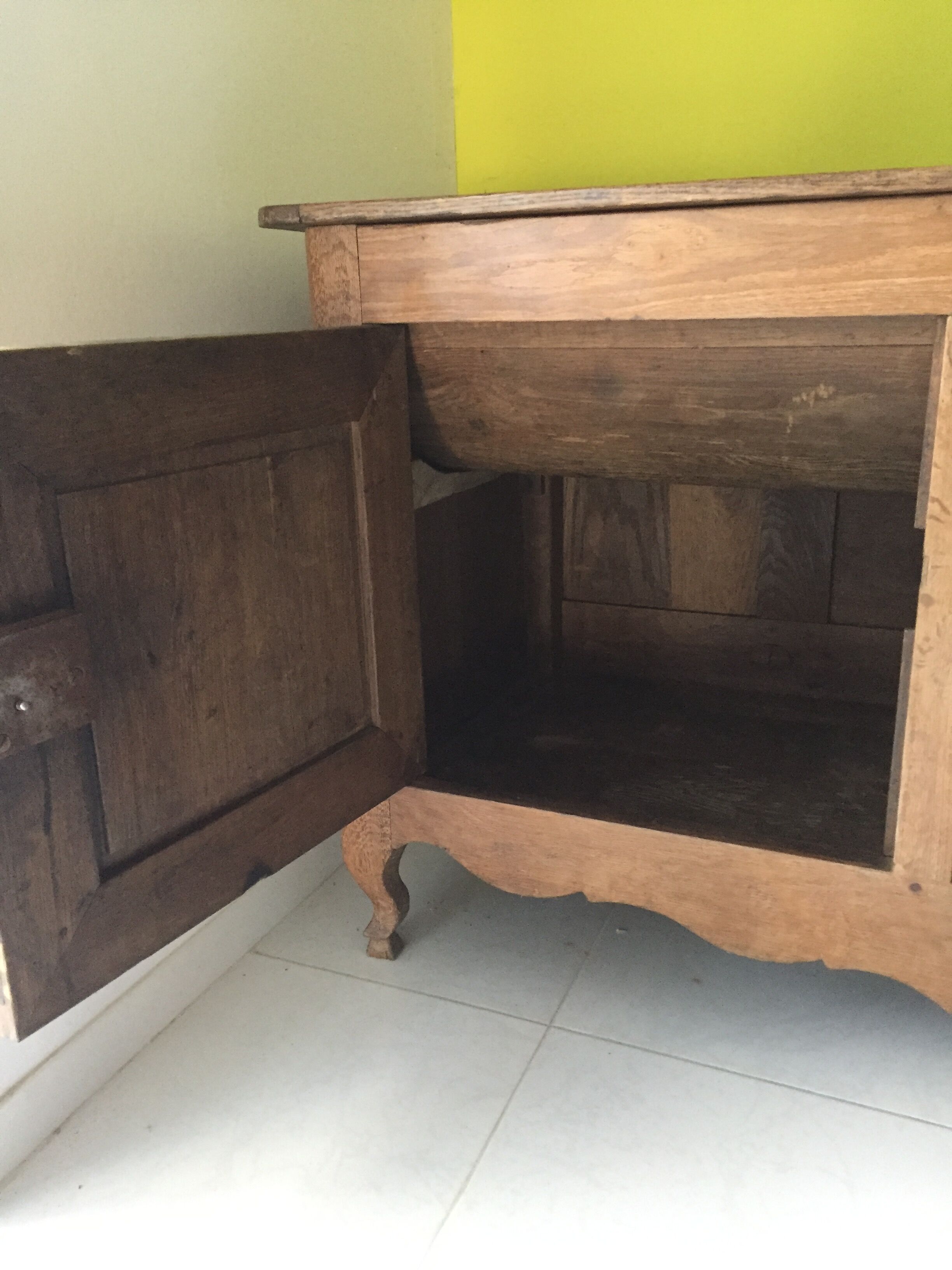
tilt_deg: -17.8
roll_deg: +3.0
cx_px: 476
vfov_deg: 61.7
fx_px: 1063
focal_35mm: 29
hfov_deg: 48.2
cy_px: 635
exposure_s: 1/17
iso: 250
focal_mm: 4.15
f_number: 2.2
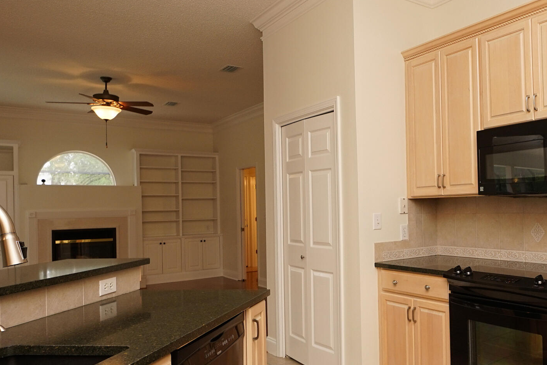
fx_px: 486
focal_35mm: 32
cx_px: 399
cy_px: 203
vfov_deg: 41.1
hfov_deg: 56.3
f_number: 4
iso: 200
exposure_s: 1/60
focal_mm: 10
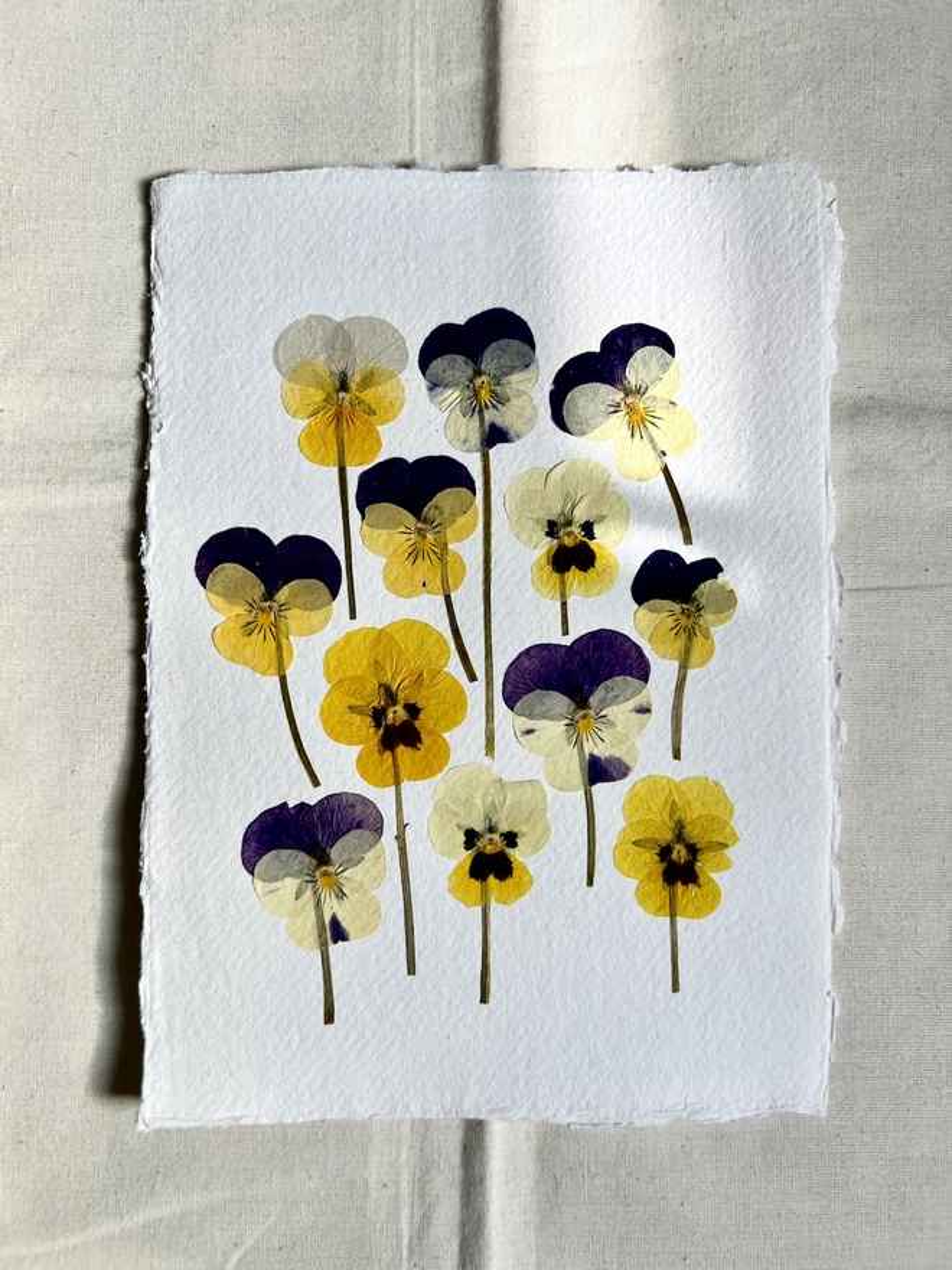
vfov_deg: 67.3
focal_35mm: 26
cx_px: 476
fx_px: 953
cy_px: 635
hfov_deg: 53.1
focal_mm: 5.7
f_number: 1.5
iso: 50
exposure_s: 1/502
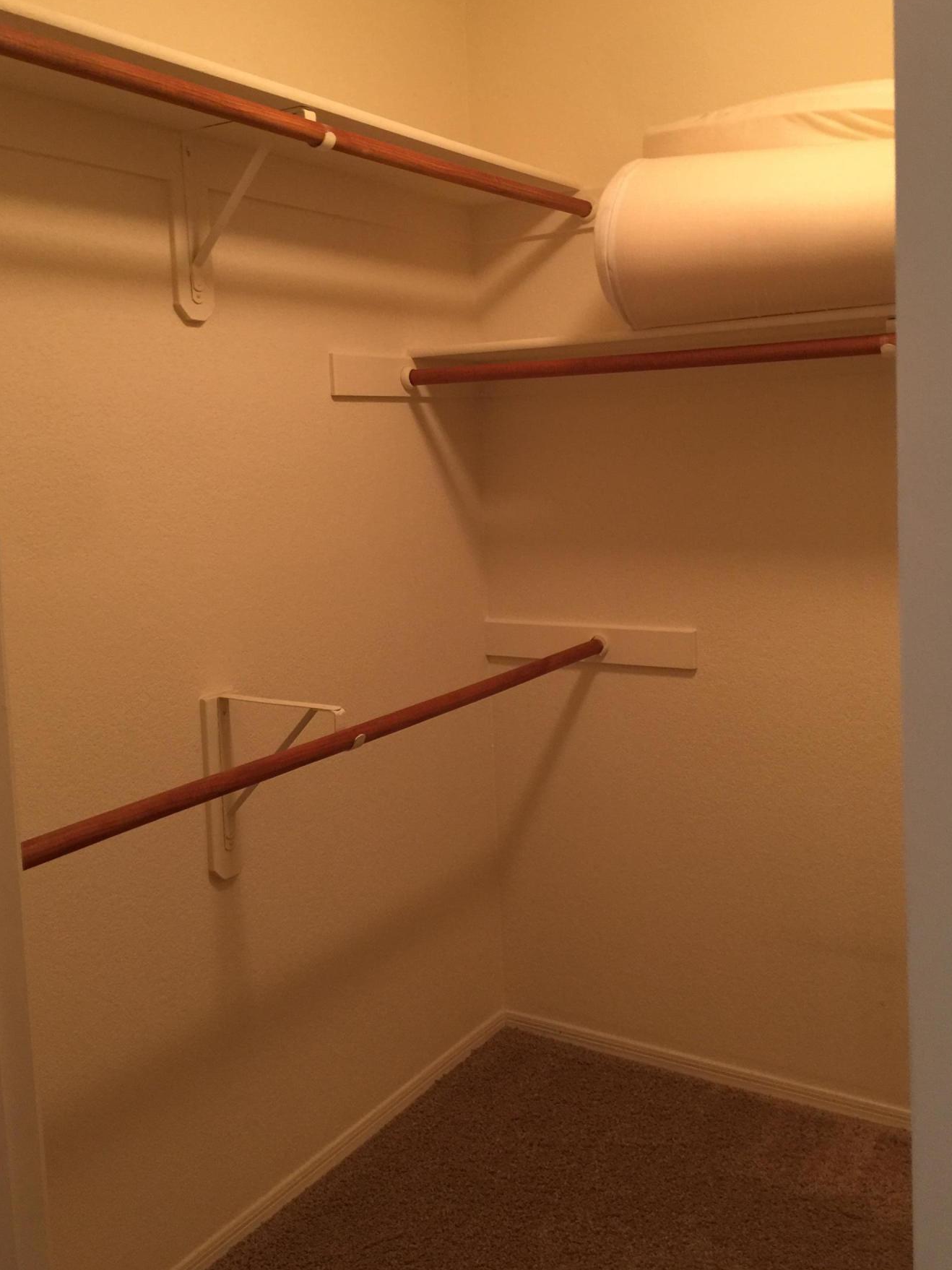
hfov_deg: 42.9
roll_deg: +4.6
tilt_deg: -6.2
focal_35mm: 33
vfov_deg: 55.2
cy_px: 563
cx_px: 471
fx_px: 1210
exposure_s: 1/15
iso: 100
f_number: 2.2
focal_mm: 4.15
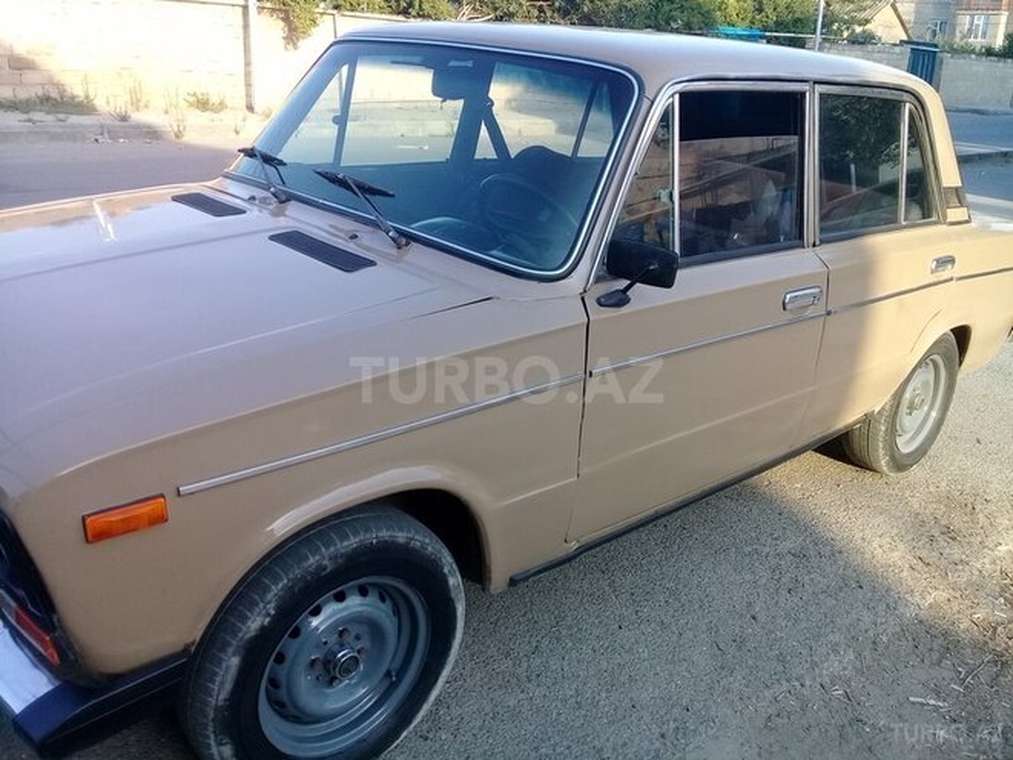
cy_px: 380
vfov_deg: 45.4
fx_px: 907
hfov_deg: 58.4
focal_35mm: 31
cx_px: 506
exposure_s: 1/248
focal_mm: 3.3
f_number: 2.2
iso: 64
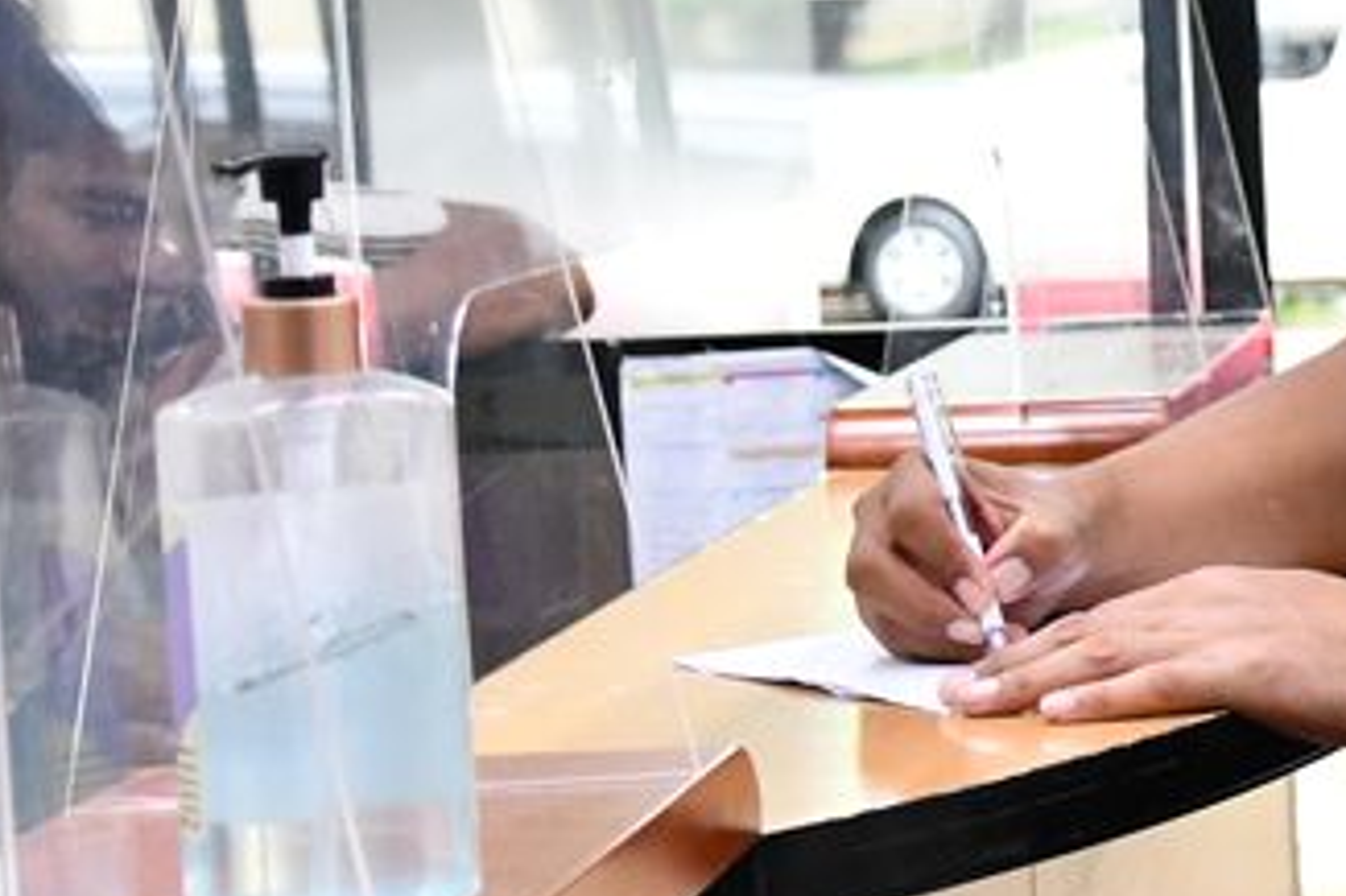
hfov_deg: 15.0
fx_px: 4933
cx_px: 1631
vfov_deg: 10.4
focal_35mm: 132
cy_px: 312
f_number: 4
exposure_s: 1/125
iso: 2200
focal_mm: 28
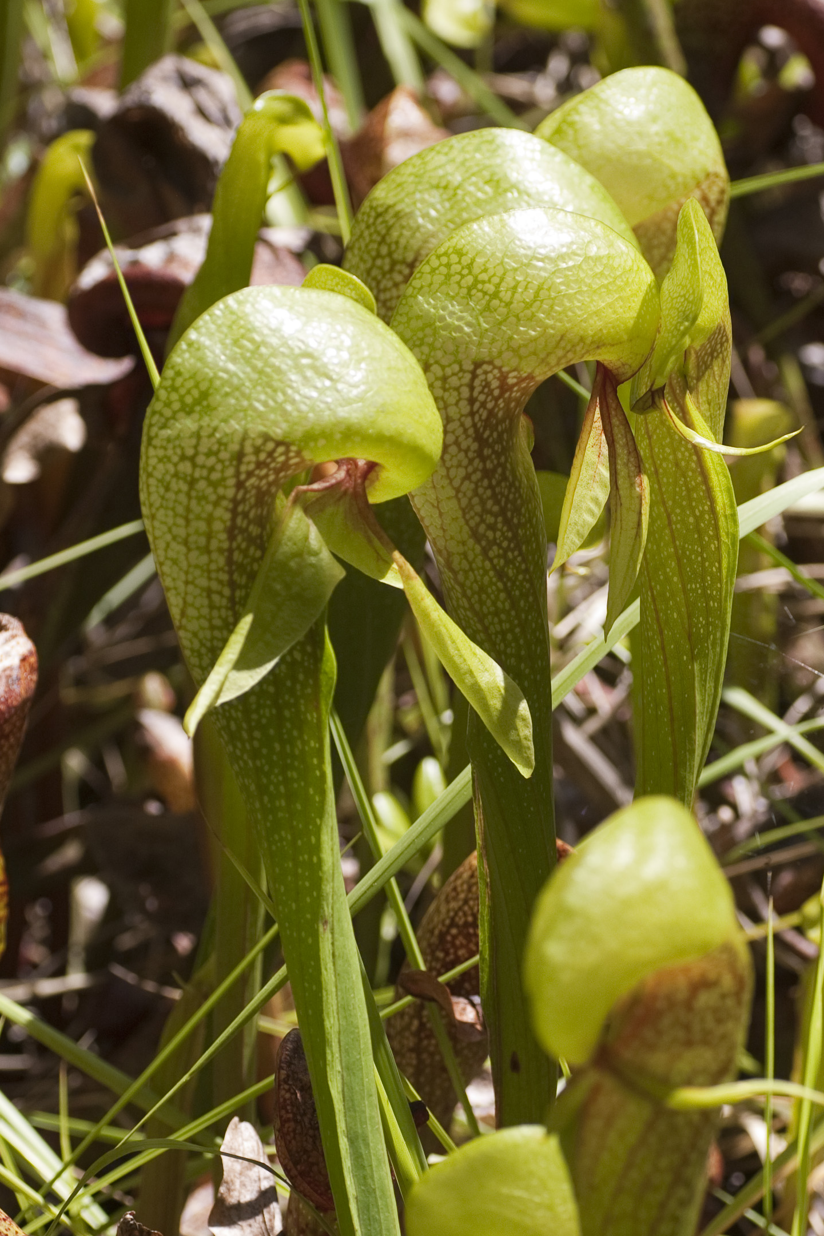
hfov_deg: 7.3
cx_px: 497
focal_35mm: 188
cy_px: 806
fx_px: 6453
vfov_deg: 10.9
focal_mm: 90
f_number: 5.6
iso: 200
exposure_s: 1/1000
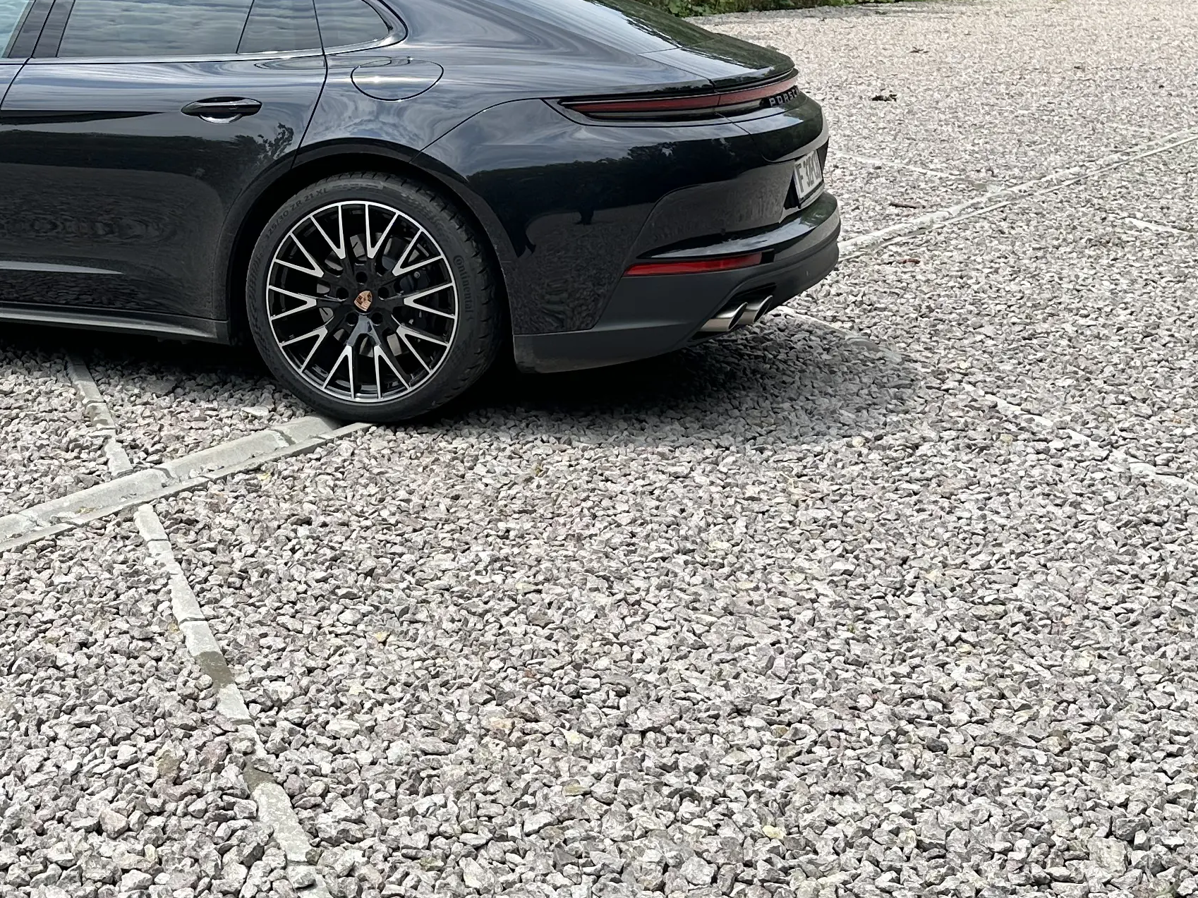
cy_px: 206
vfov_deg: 25.3
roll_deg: -0.7
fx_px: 1972
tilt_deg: -7.5
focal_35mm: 57
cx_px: 183
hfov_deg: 32.5
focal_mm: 6.86
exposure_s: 1/3472
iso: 80
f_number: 1.78
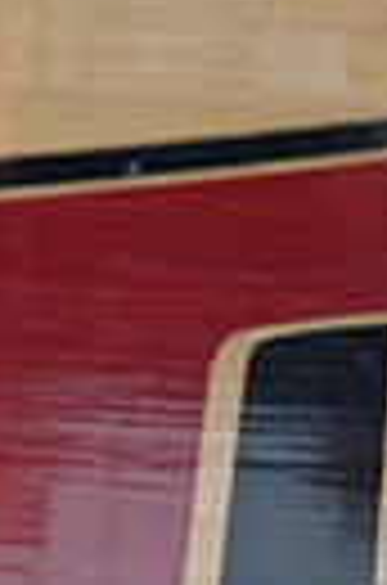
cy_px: 331
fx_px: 14508
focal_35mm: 895
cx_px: -868
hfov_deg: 1.5
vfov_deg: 2.3
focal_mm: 200
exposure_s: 1/400
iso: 4000
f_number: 4
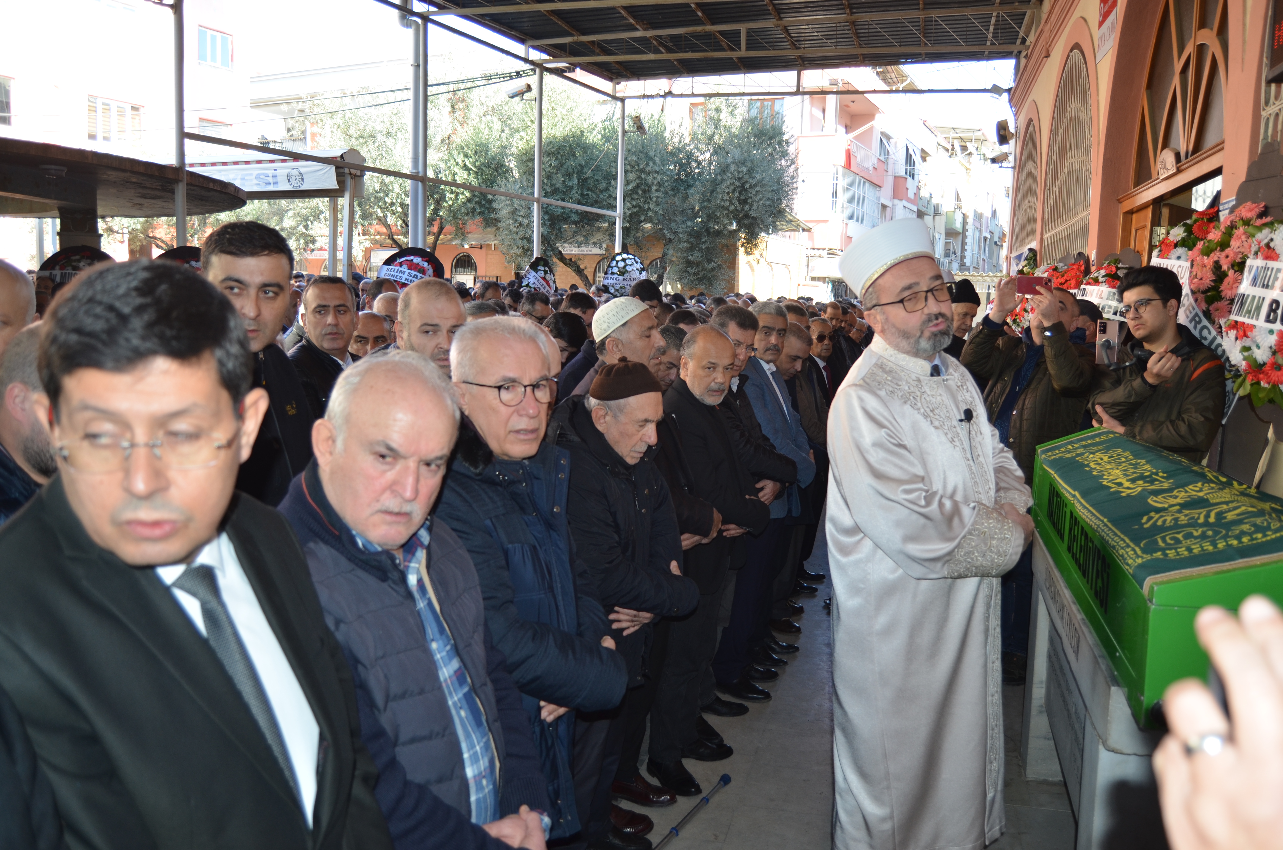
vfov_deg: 16.5
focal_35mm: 82
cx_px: 642
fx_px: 2934
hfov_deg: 24.7
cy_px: 425
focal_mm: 55
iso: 200
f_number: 5.6
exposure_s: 1/200
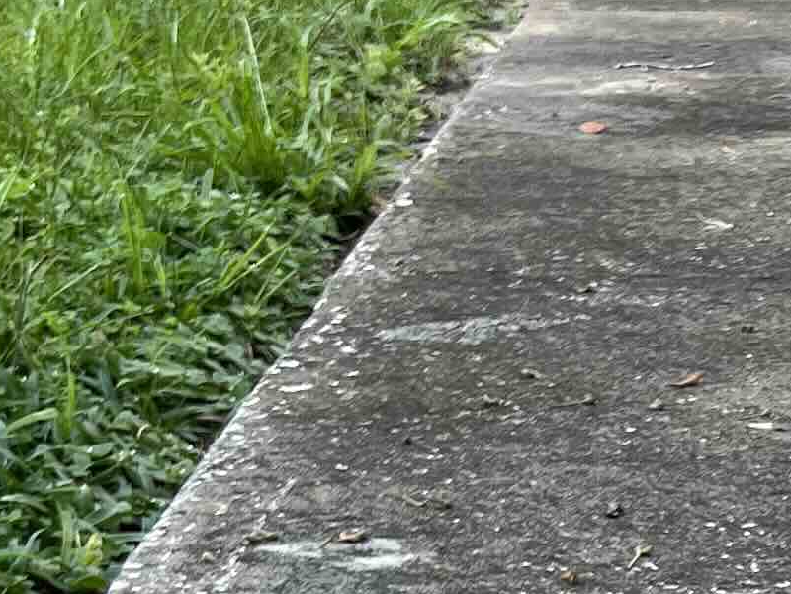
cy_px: 1142
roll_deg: -2.9
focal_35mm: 131
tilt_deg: -25.2
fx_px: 2993
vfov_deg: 10.5
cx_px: 1288
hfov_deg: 13.9
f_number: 1.5
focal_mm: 5.7
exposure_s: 1/397
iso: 50
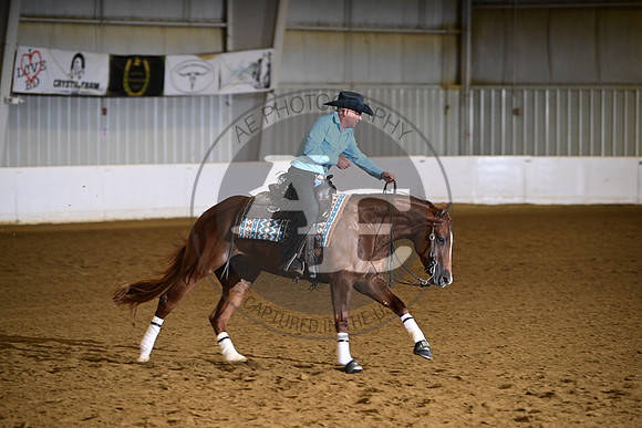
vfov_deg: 6.9
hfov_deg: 10.3
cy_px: 214
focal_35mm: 200
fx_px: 3567
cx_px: 321
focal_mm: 200
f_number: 4
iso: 2500
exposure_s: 1/200
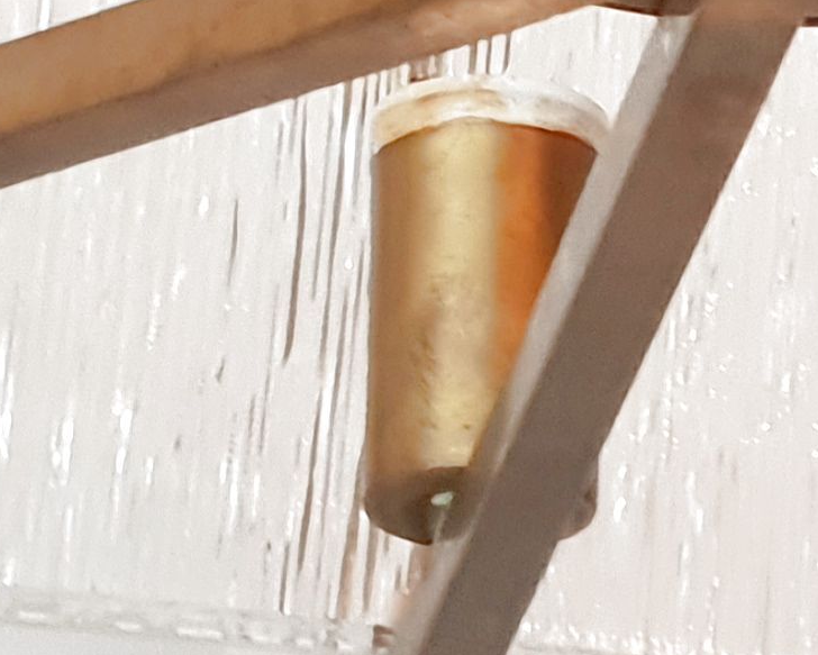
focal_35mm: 281
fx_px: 6806
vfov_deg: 5.3
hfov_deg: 6.9
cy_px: -912
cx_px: 416
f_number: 2.4
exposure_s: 1/17
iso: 320
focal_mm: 6
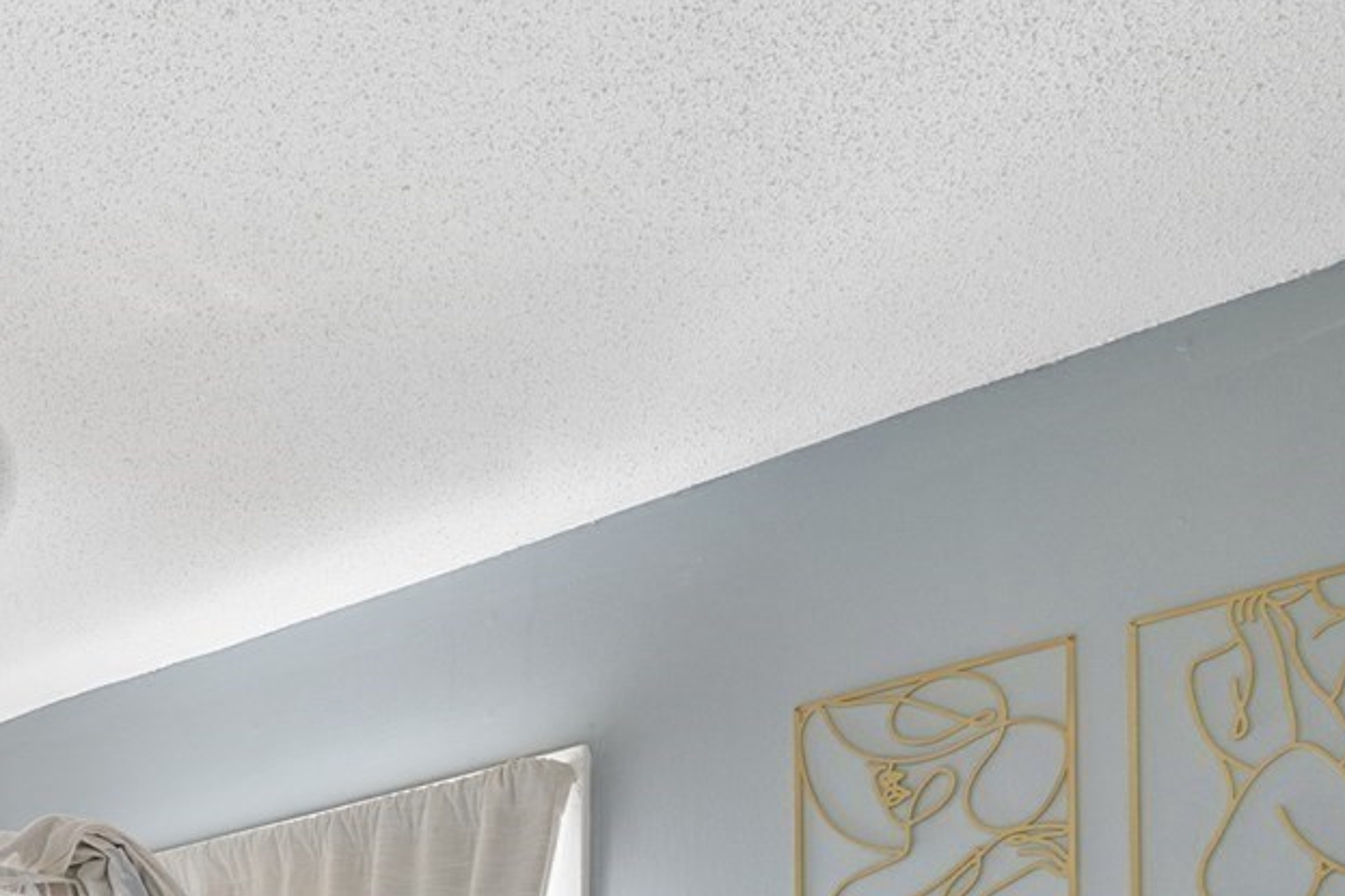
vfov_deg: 23.5
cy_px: 1333
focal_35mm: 46
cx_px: -121
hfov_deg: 36.4
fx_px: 1718
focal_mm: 14
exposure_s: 1/20
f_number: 8
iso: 400
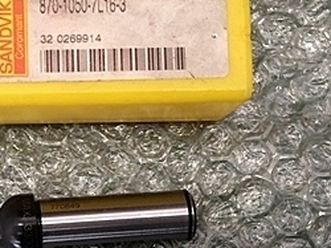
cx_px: 20
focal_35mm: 82
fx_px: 783
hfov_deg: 23.1
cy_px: 172
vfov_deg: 17.9
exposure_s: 1/24
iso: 40
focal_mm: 3.3
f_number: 2.4
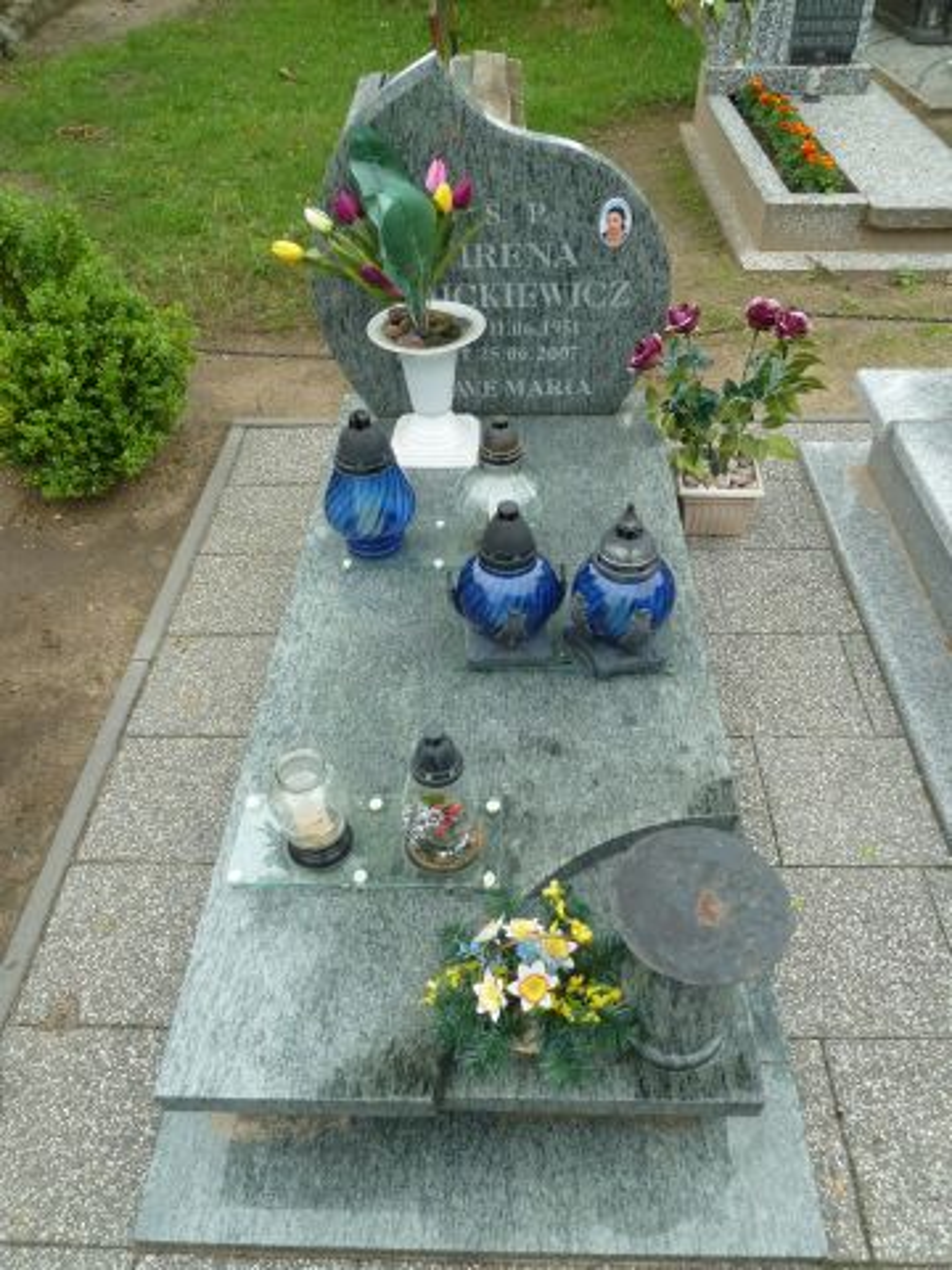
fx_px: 917
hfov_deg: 54.9
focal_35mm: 25
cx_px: 476
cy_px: 635
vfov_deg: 69.4
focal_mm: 4.1
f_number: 3.3
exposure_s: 1/250
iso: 320
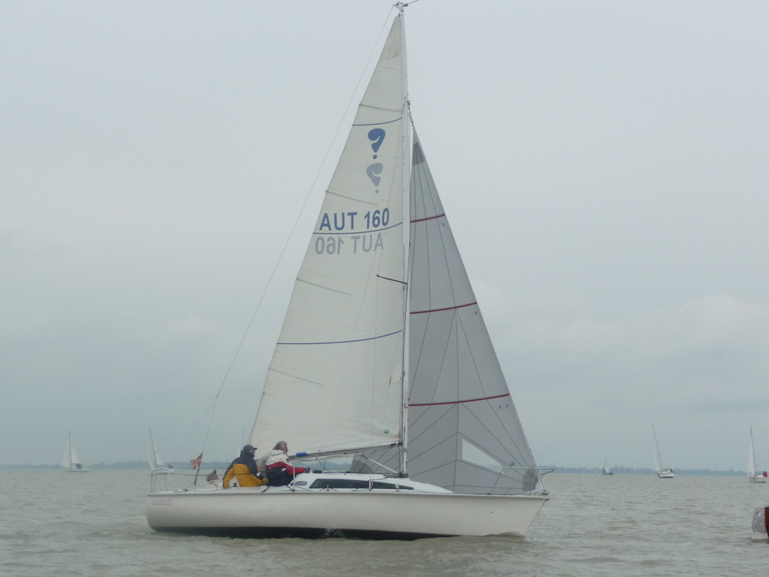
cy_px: 288
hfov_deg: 24.4
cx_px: 384
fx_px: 1777
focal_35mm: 80
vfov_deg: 18.4
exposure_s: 1/500
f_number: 4.6
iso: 160
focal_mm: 12.2
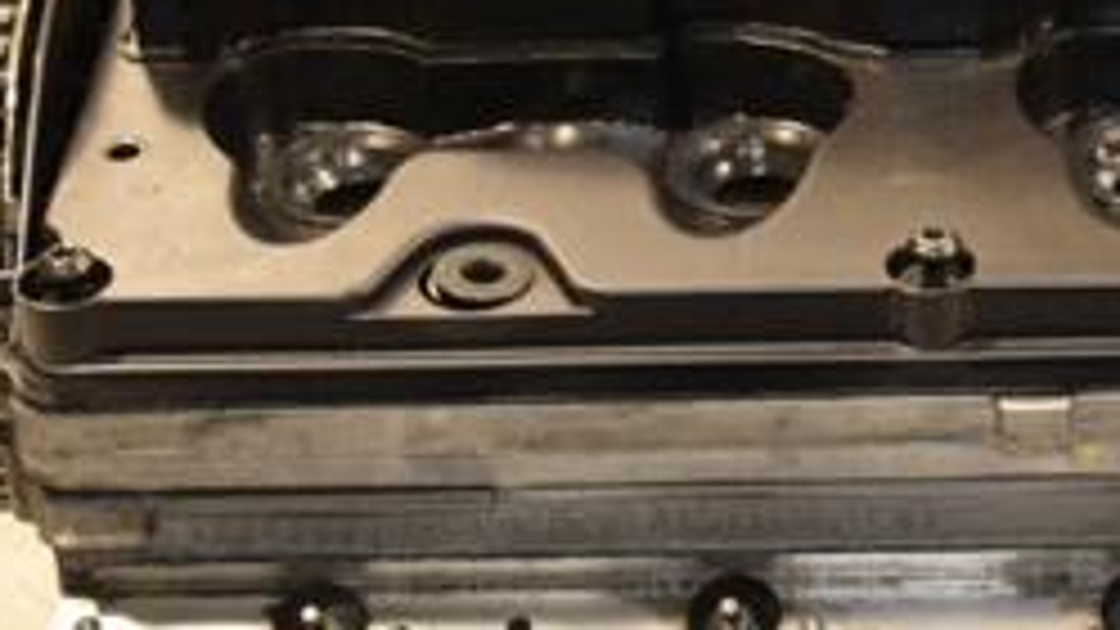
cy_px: 310
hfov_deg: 14.8
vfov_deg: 8.4
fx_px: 4276
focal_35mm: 144
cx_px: 963
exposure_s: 1/200
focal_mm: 38
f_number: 5
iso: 800
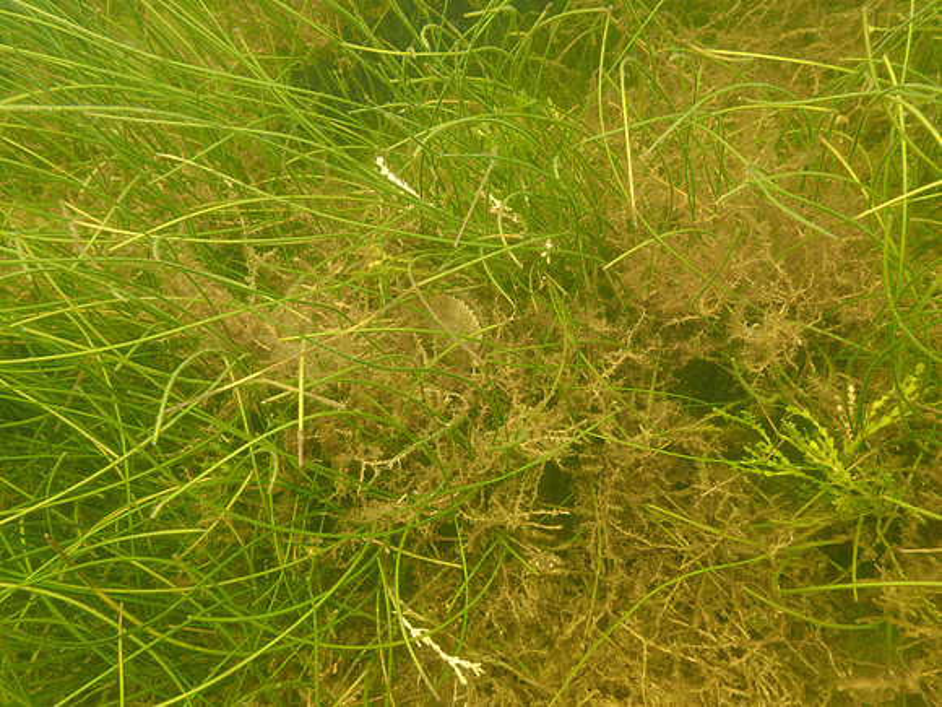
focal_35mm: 25
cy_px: 354
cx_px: 471
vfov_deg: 54.9
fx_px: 680
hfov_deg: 69.4
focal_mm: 4.5
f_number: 2.8
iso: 100
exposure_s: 1/100
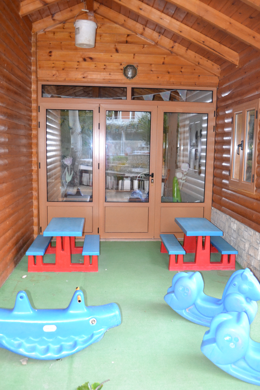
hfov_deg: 40.0
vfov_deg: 57.2
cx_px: 130
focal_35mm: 33
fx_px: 357
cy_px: 195
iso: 3200
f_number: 3.8
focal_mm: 22
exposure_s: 1/60
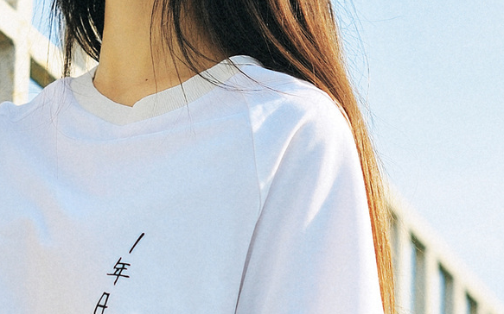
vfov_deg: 7.3
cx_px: 307
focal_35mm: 179
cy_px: 125
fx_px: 2458
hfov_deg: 11.7
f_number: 2.8
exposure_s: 1/2000
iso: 200
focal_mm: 50
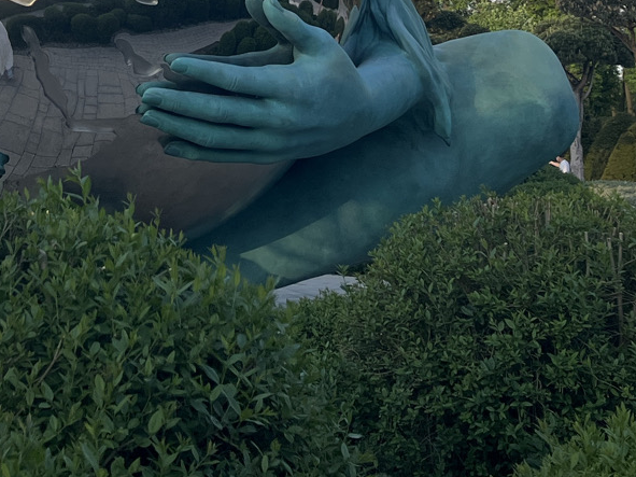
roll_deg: +1.1
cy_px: -213
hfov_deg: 21.7
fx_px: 1616
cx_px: 62
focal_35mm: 88
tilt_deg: +13.0
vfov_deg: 15.6
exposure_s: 1/1163
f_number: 1.6
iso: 50
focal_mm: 5.1
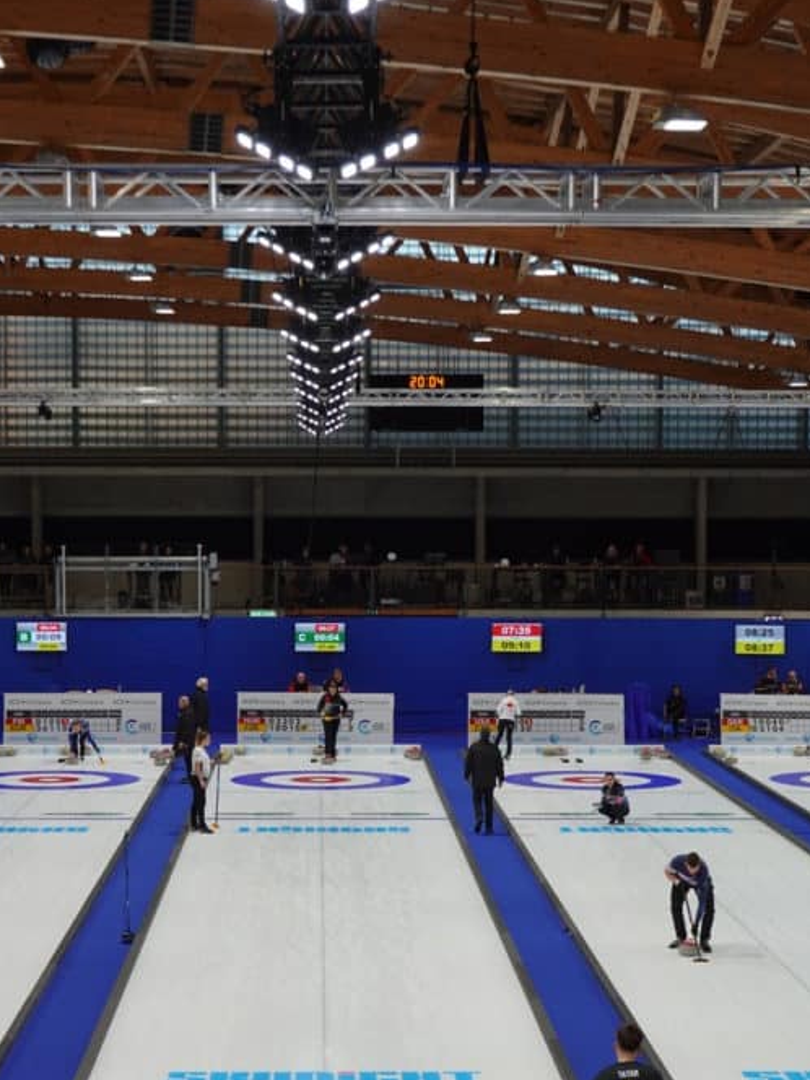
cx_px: 338
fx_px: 2465
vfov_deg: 24.6
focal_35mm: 79
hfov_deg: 18.6
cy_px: 698
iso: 100
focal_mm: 19.43
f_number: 4
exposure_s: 1/60
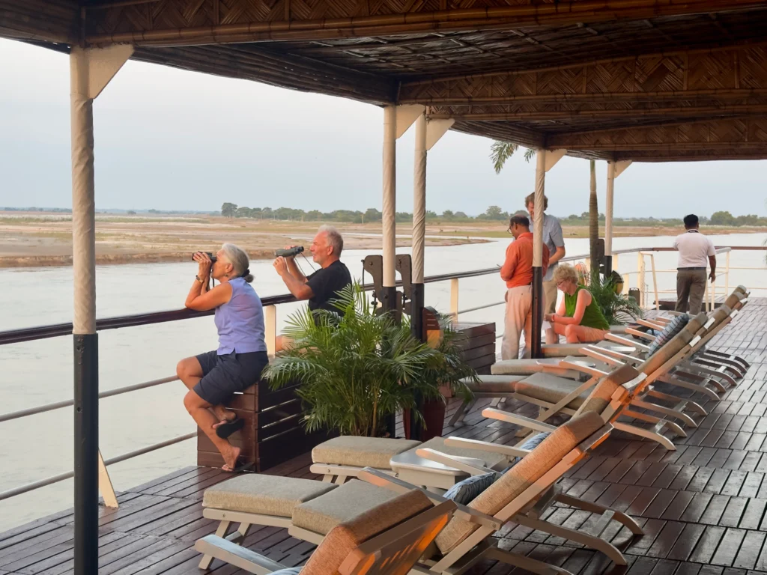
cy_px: 288
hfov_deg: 39.7
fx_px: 1064
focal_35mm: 48
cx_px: 384
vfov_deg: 30.3
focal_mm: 6.86
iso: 64
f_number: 1.78
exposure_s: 1/317
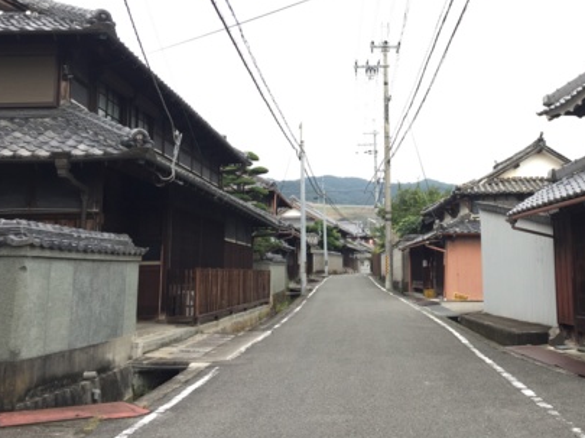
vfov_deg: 33.2
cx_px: 415
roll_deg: +0.7
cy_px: 142
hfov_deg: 42.9
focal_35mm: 43
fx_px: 726
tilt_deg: +9.3
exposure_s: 1/120
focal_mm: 4.15
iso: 32
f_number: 2.2
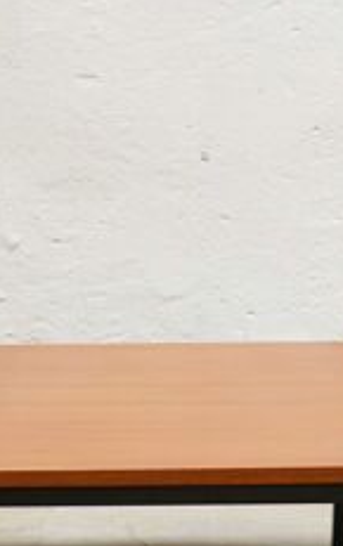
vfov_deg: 18.7
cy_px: 431
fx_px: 1640
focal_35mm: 110
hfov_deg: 11.9
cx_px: 135
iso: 500
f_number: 1.7
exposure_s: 1/60
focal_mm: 20
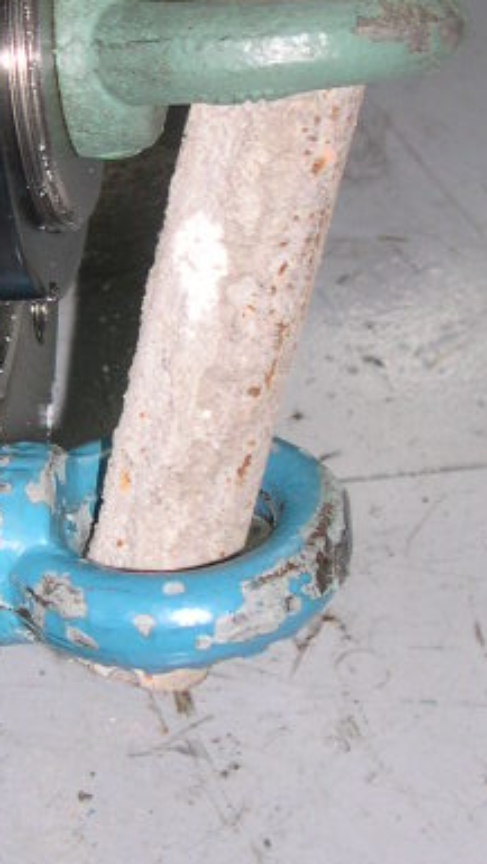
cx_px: 9
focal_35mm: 110
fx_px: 2521
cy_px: 305
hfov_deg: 10.9
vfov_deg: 19.4
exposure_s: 1/60
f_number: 2.8
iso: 100
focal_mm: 8
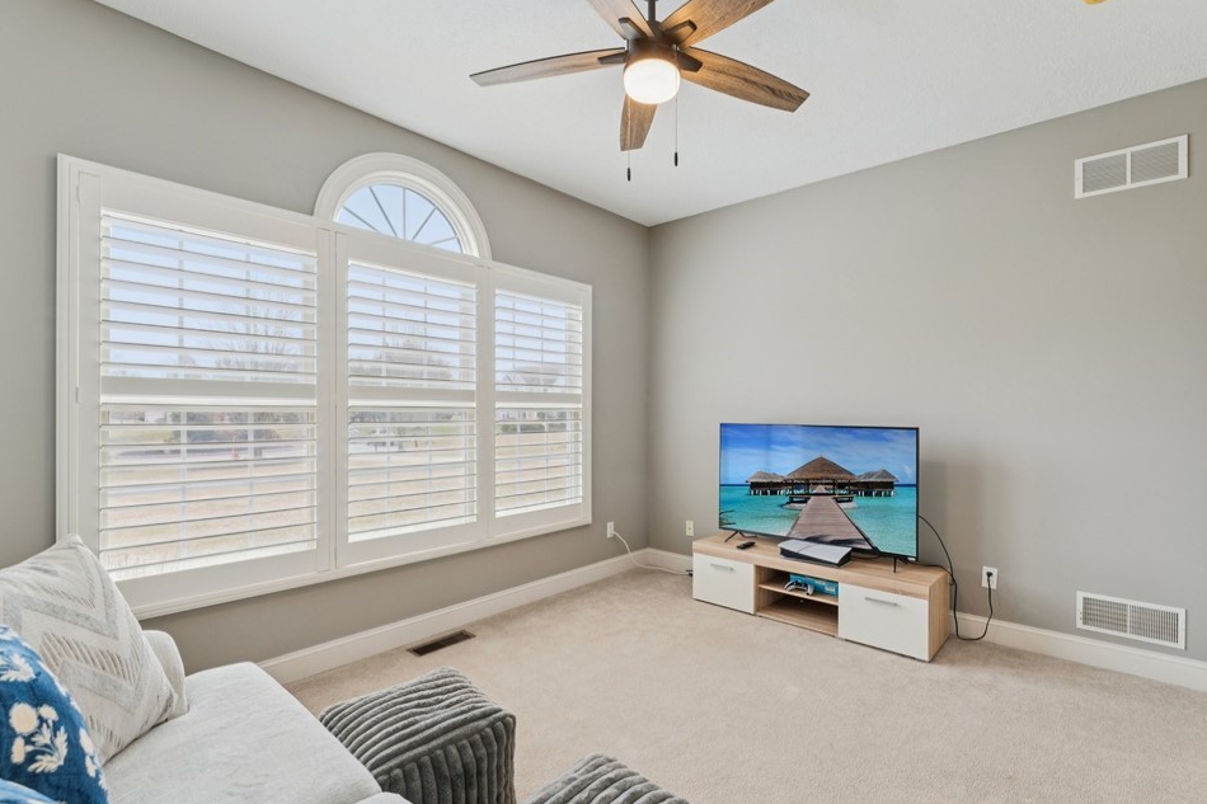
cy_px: 413
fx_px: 536
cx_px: 634
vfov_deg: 73.7
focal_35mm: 16
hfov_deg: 96.7
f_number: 5.6
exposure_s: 1/40
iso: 200
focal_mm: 14
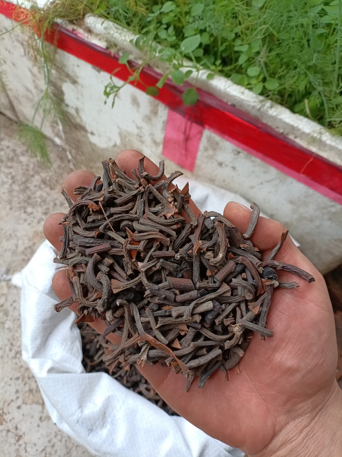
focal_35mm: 26
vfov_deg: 67.3
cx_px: 171
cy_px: 228
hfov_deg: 53.1
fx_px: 343
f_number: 1.8
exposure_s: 1/333
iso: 101
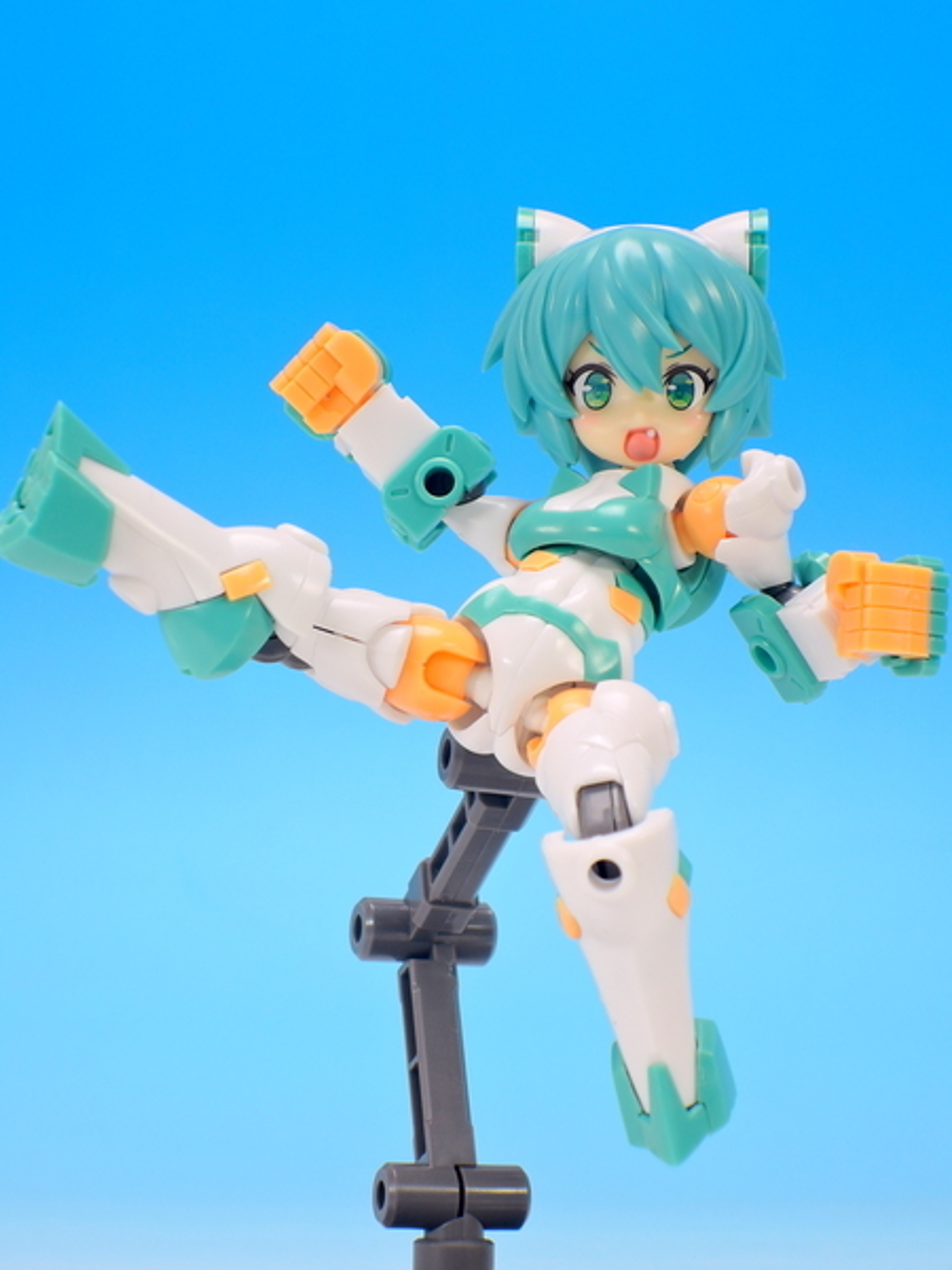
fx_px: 4400
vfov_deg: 16.4
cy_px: 635
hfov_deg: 12.3
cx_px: 476
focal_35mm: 120
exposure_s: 1/2
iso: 80
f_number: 5.6
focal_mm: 25.5
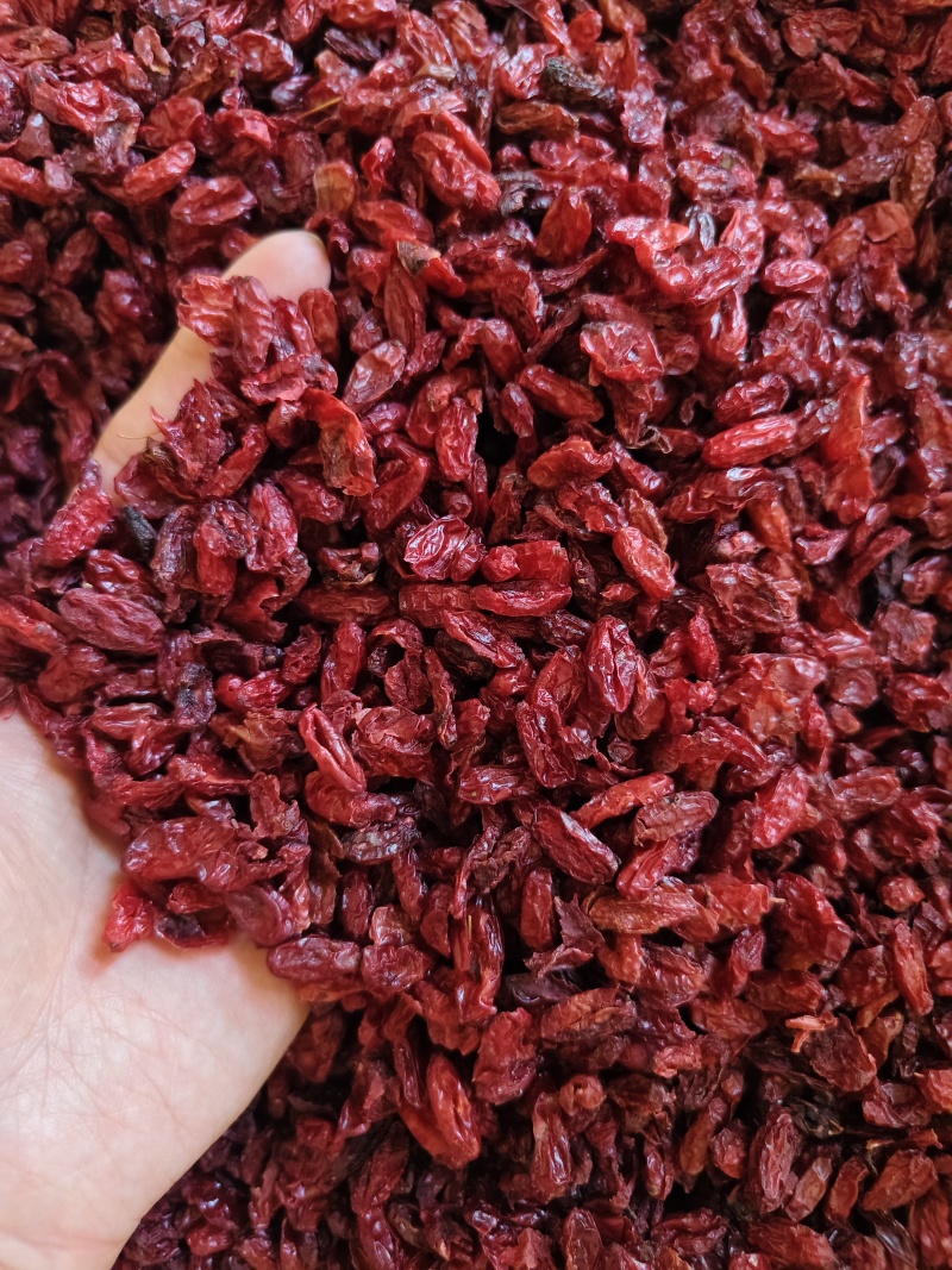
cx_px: 476
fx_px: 844
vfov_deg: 73.9
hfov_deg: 58.9
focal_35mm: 23
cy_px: 635
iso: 4326
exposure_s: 1/249
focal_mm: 5.56
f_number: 1.88
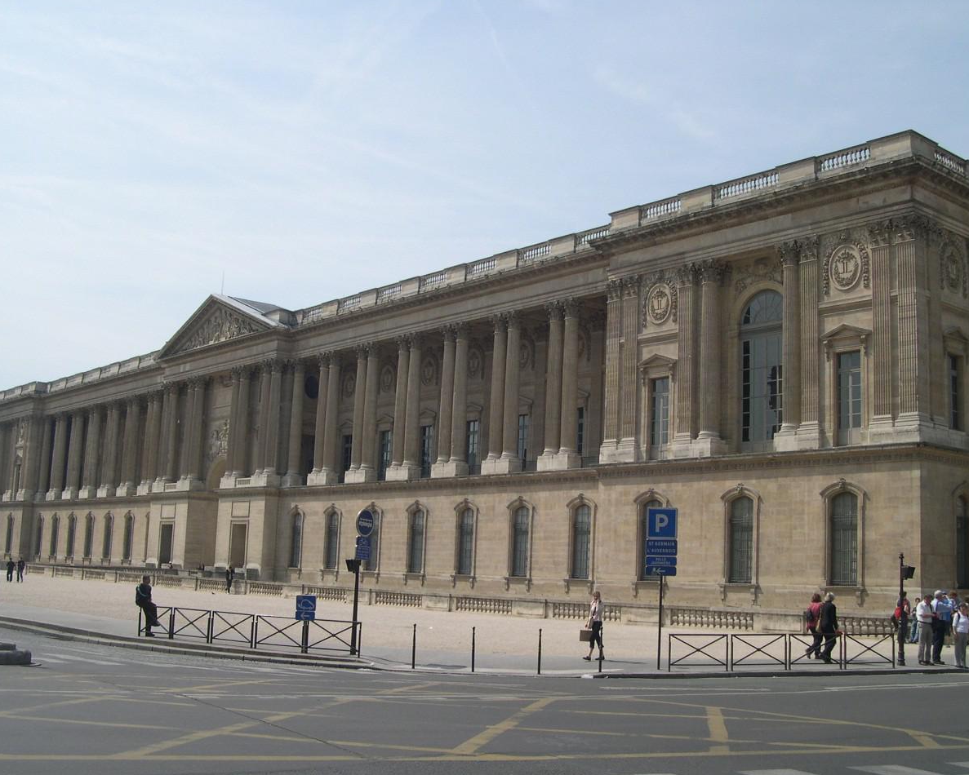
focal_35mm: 40
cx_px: 480
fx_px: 1147
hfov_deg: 45.8
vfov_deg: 37.3
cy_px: 385
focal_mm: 8
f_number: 7.6
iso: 100
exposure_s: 1/260
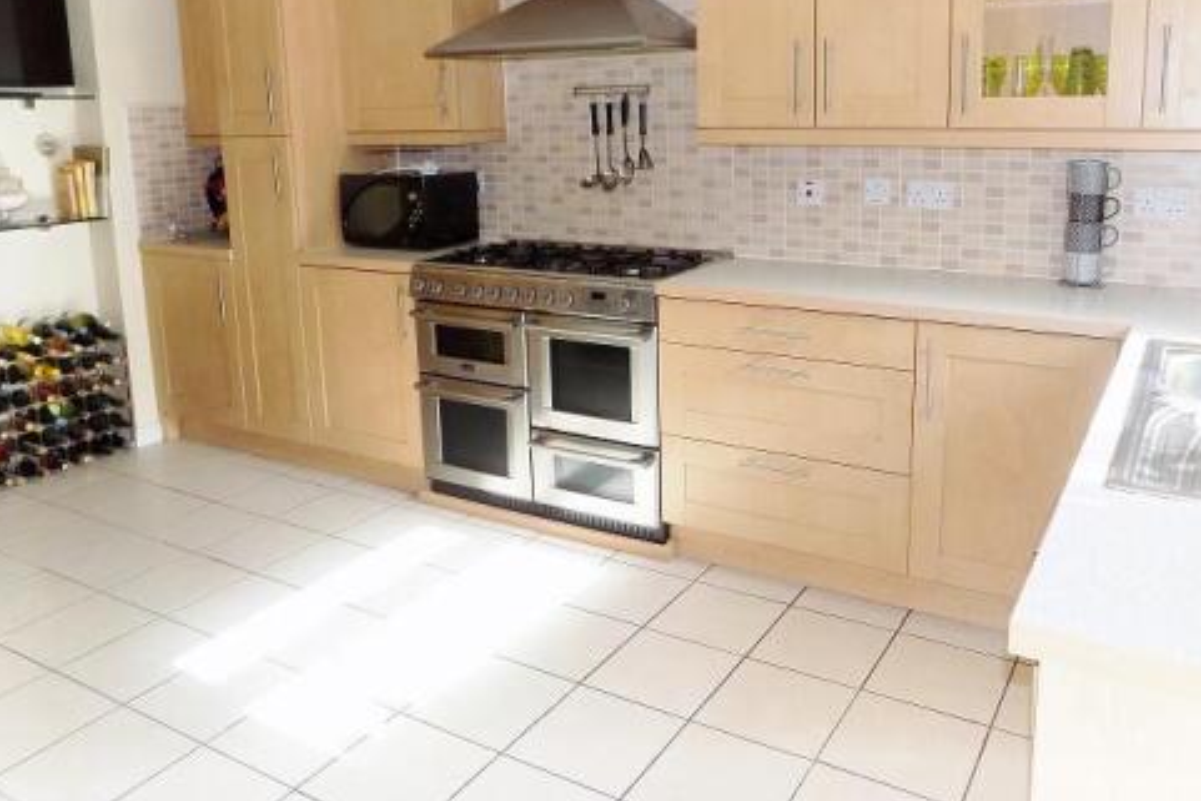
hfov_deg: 63.6
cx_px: 635
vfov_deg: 44.4
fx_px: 968
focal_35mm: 29
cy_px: 273
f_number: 3.1
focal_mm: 4
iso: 80
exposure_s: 1/50
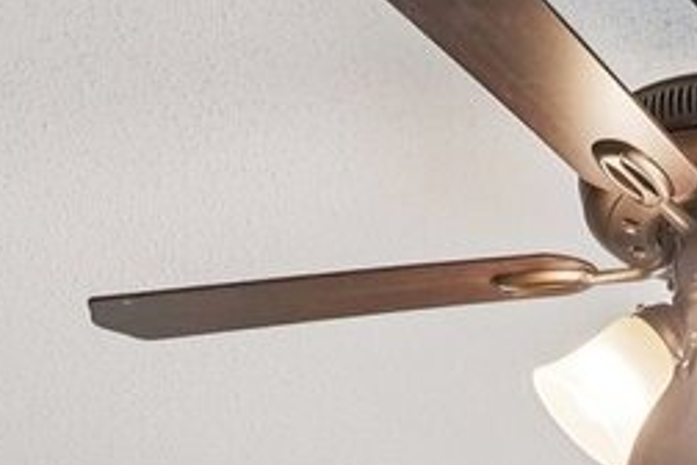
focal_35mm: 103
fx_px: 1994
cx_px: 716
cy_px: 1356
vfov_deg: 10.1
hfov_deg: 19.2
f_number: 8
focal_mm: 16
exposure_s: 1/30
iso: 400
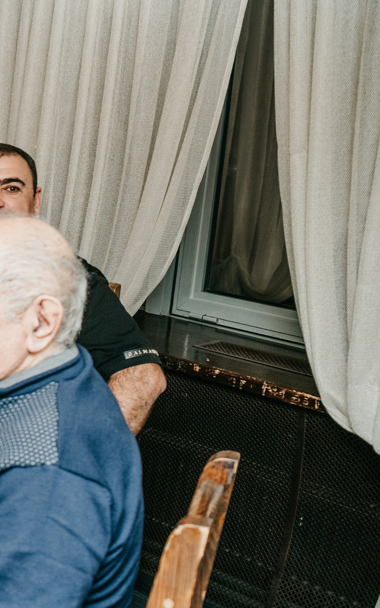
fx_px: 995
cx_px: -362
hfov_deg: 16.7
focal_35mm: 60
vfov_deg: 34.0
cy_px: 340
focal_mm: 24
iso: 250
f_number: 4
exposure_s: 1/160
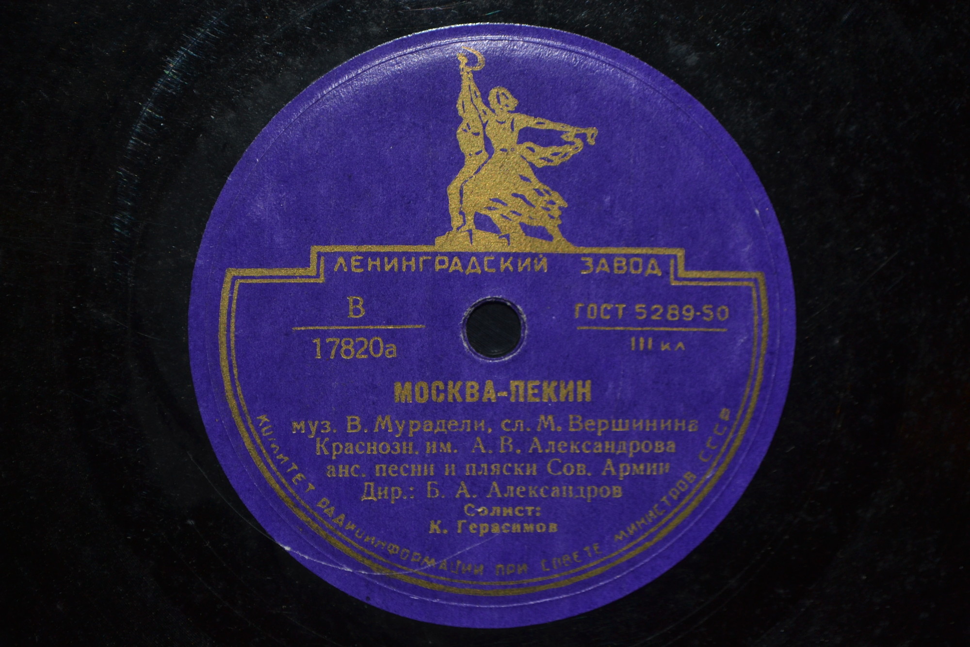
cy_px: 324
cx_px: 485
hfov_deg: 24.6
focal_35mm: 82
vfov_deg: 16.6
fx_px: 2223
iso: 200
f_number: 5.6
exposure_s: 1/60
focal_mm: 55
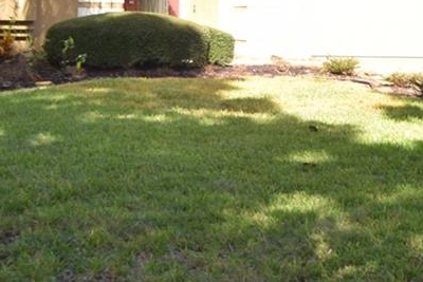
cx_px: 238
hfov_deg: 17.1
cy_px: 52
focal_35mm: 120
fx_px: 1410
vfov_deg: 11.4
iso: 100
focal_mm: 20
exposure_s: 1/160
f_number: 6.3
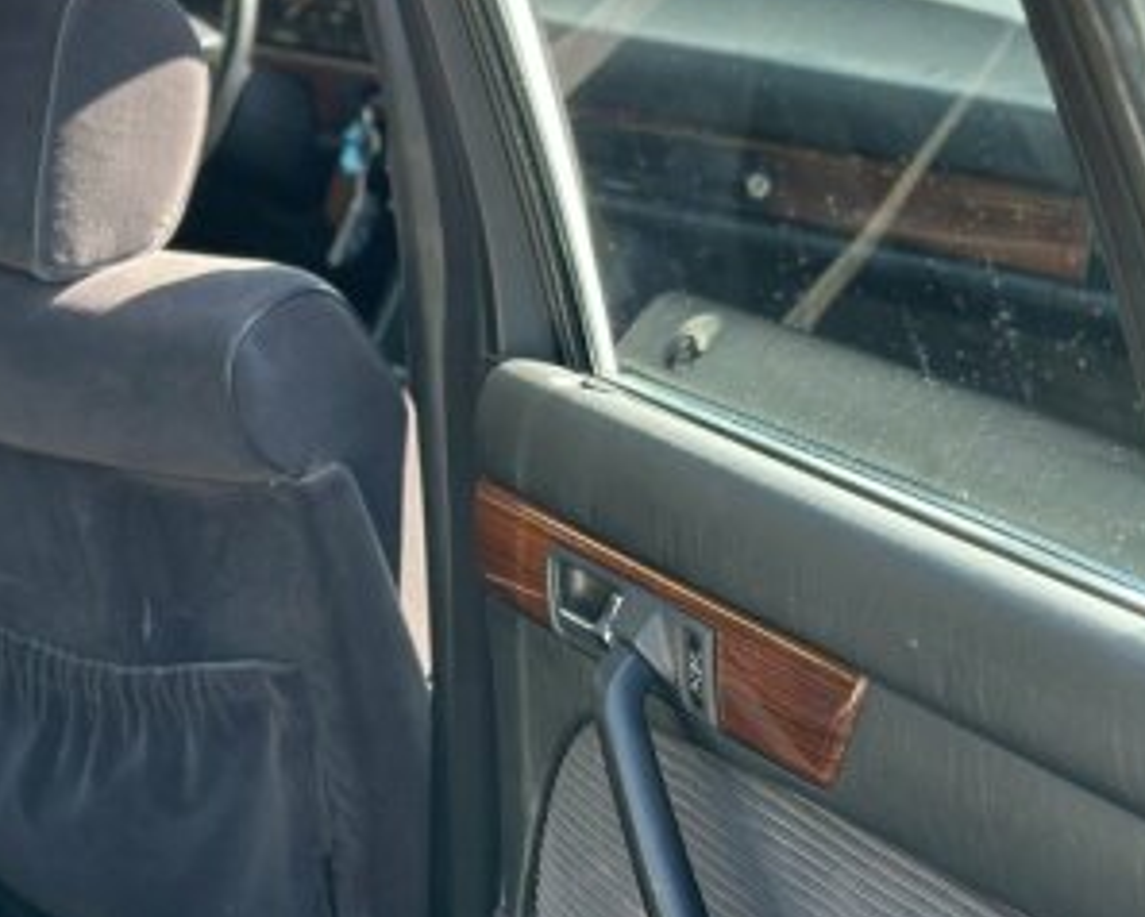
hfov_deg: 18.5
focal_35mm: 101
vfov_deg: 15.2
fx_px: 3425
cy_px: 690
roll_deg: -1.3
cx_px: 23
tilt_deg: -23.1
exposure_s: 1/243
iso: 80
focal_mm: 6.86
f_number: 1.78
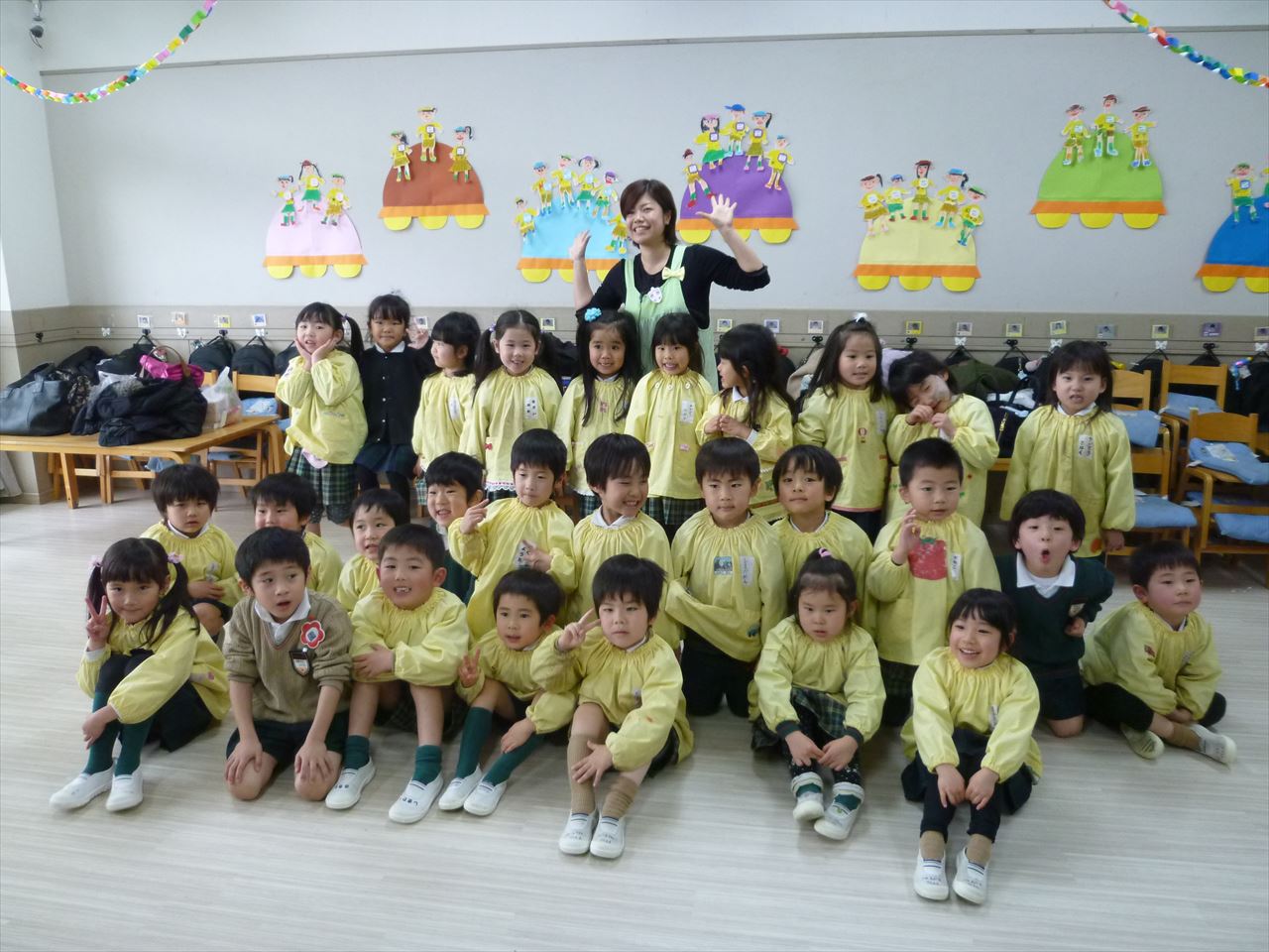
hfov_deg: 69.4
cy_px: 476
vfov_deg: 54.9
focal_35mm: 25
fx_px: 916
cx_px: 634
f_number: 2.8
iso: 250
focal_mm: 4.5
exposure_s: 1/30
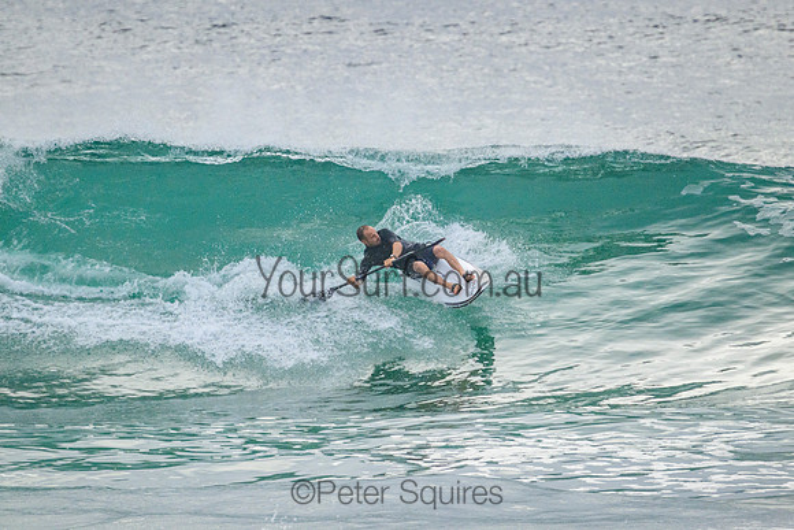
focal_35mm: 892
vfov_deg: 1.5
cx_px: 443
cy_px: 234
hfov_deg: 2.3
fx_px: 19688
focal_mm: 800
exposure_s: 1/2000
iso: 2000
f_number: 11
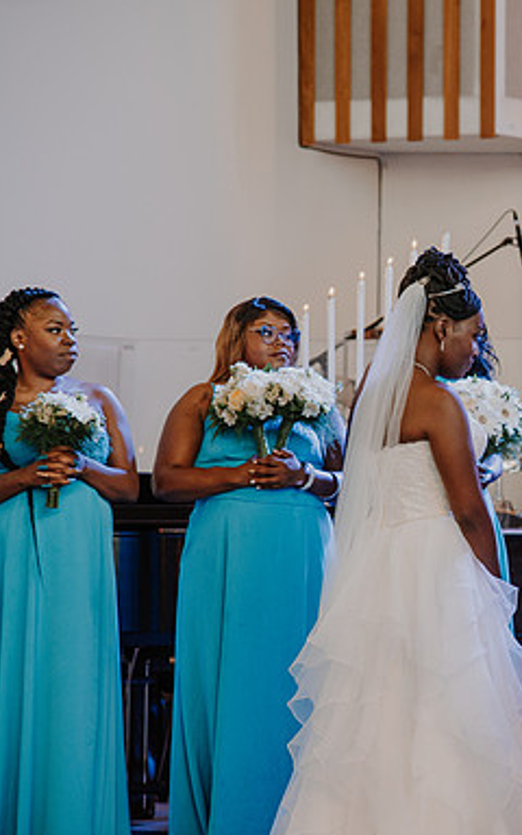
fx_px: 4211
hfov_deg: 7.1
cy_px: 419
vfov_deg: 11.3
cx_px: 474
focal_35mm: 185
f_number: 4
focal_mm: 120
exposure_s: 1/125
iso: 900
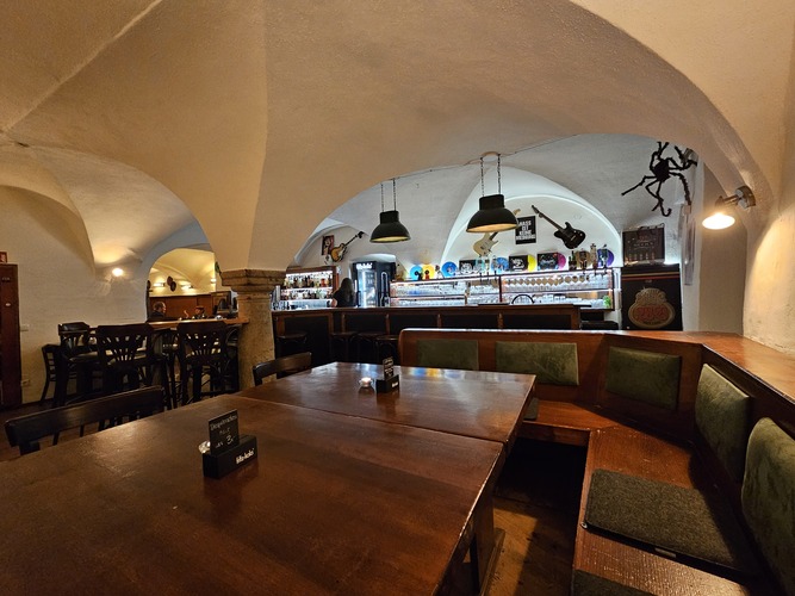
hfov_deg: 106.2
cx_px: 398
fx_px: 299
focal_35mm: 13
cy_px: 298
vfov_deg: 89.9
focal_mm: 2.2
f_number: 2.2
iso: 640
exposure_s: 1/25
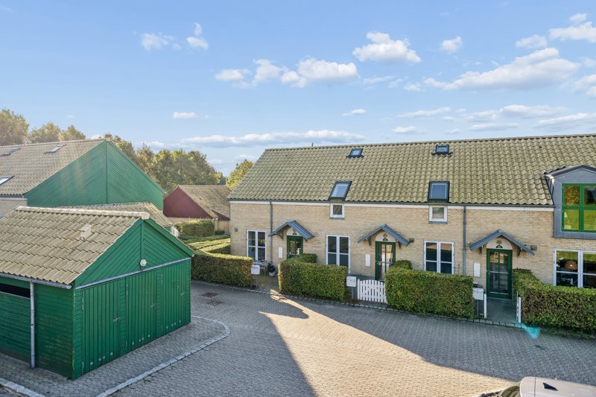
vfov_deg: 58.3
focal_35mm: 22
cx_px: 298
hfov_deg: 79.9
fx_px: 356
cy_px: 198
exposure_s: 1/250
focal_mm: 21.5
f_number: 8
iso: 200
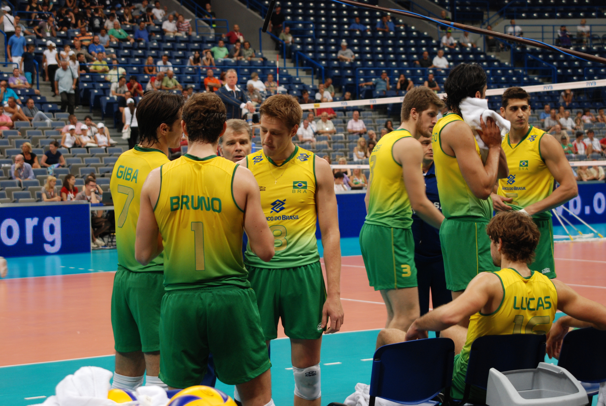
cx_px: 303
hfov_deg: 22.6
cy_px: 203
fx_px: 1517
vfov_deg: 15.2
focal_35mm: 90
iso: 400
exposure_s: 1/80
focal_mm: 60
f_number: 4.8
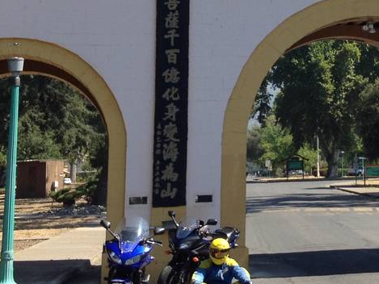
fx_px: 1227
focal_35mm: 112
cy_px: -14
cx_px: 381
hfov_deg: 17.2
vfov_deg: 13.0
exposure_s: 1/935
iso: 50
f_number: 2.4
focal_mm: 4.28
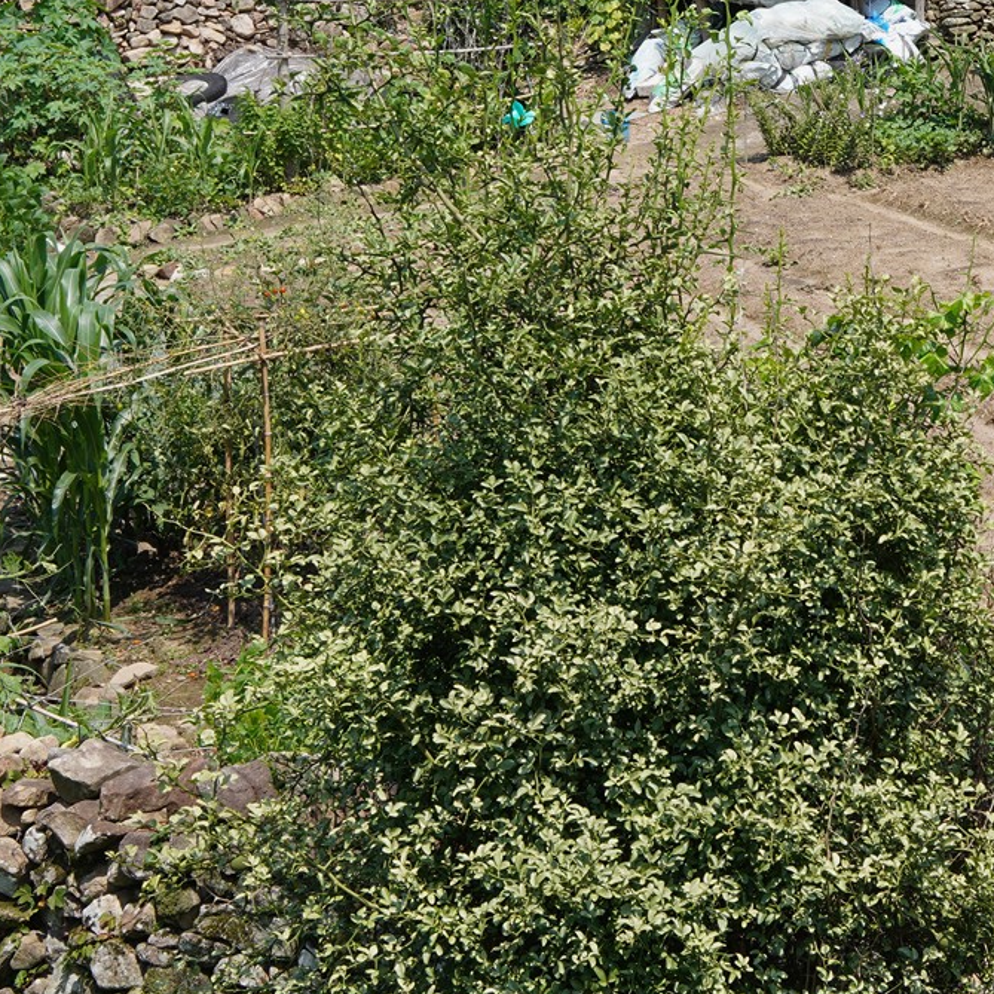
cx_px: 1061
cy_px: 51
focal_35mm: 89
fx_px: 2891
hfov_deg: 18.8
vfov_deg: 19.1
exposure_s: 1/100
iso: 100
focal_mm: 35
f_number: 10
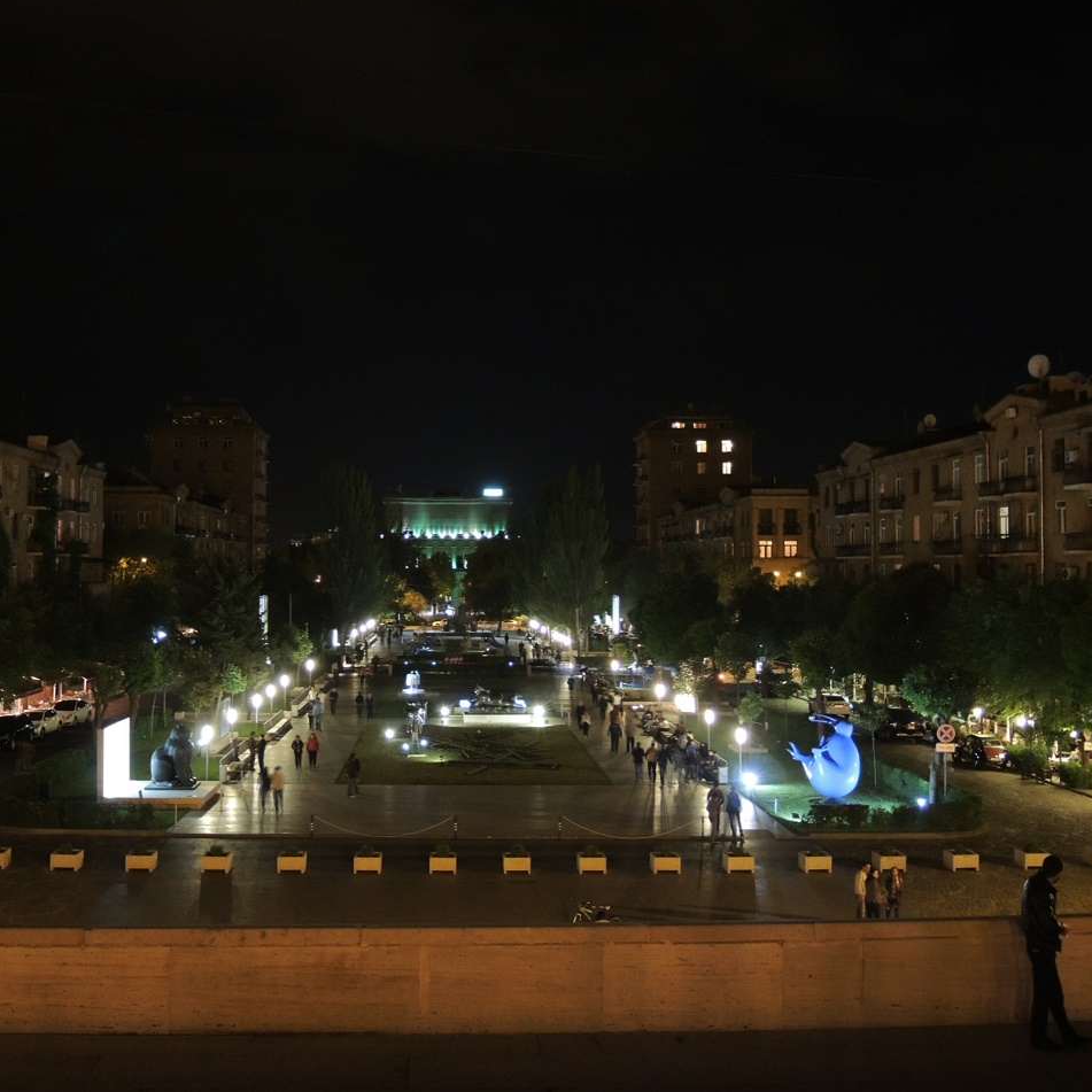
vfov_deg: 48.4
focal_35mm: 34
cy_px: 532
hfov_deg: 48.2
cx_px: 455
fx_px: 1213
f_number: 2
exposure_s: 1/15
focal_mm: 6
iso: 1600
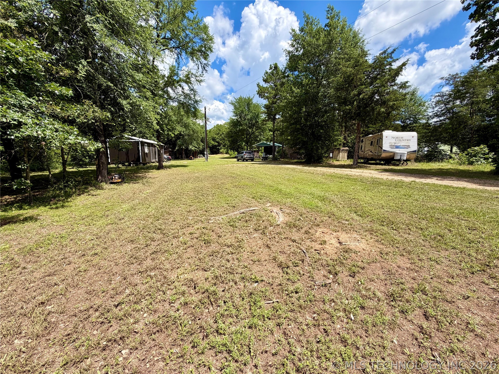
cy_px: 187
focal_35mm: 14
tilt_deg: -9.1
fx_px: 202
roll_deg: +0.3
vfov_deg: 85.7
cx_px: 250
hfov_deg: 102.1
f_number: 2.2
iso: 32
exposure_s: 1/770
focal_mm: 2.22
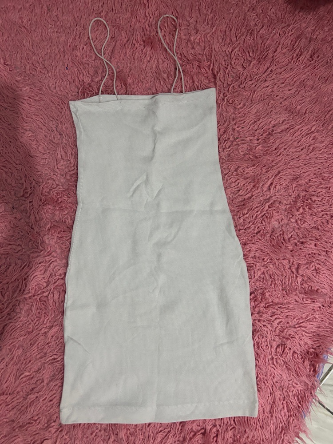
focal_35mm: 26
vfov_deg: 67.3
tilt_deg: -88.6
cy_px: 222
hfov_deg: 53.1
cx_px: 166
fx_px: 333
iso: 320
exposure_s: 1/50
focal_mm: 5.7
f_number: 1.5
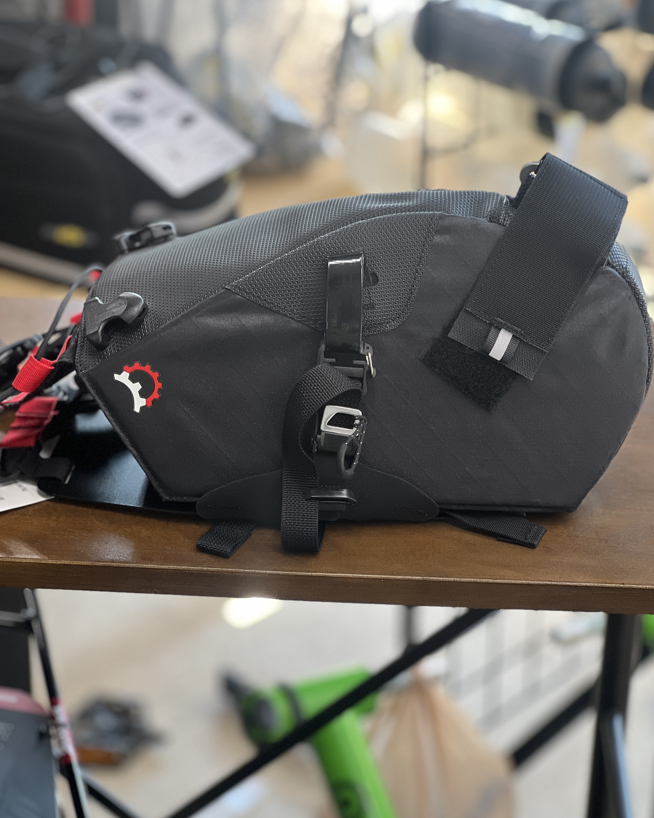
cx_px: 330
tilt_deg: -28.4
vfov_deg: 23.6
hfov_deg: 18.9
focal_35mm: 81
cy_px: 419
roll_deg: -1.8
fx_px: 1960
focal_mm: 9
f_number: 2.8
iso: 200
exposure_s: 1/120
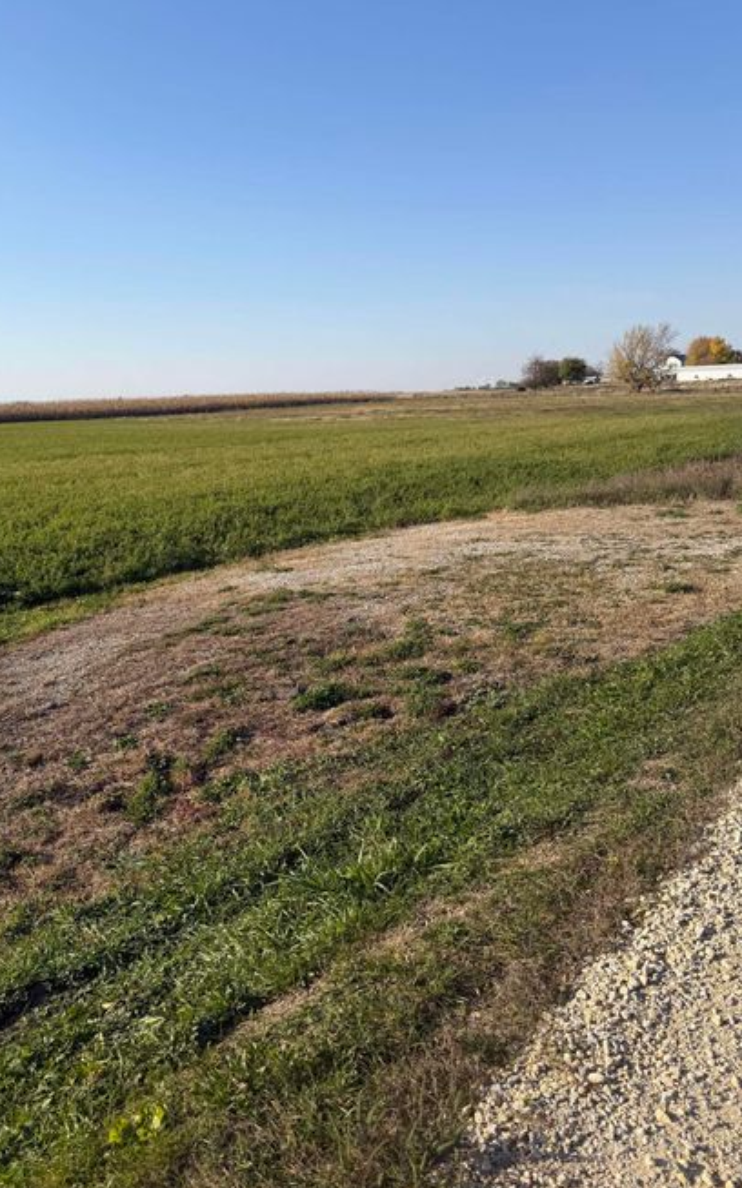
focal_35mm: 26
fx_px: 841
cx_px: 326
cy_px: 589
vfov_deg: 70.4
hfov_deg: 47.5
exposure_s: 1/4673
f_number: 1.78
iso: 80
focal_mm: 6.76
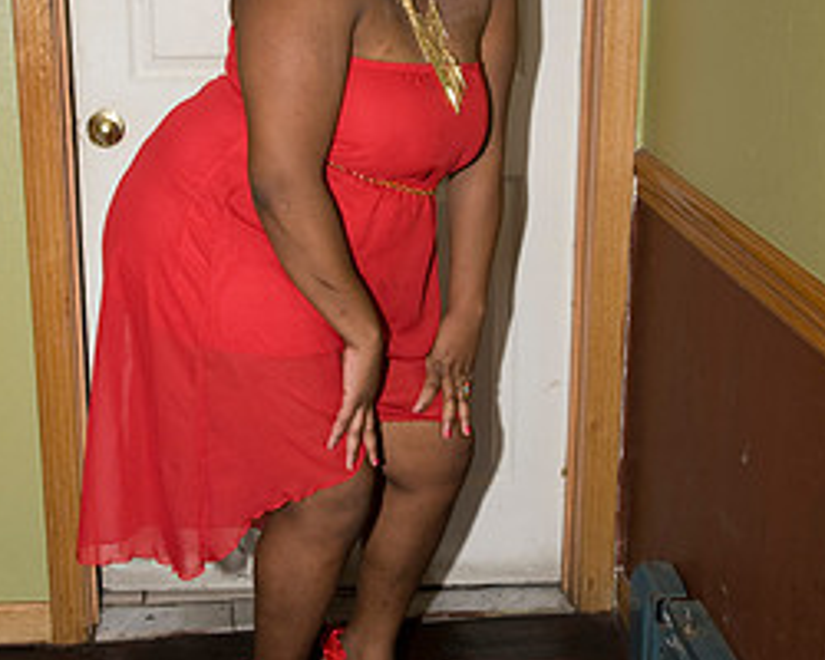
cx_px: 361
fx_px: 1563
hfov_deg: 29.5
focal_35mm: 64
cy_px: 277
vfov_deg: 23.8
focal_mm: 38
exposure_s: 1/60
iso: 500
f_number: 6.3
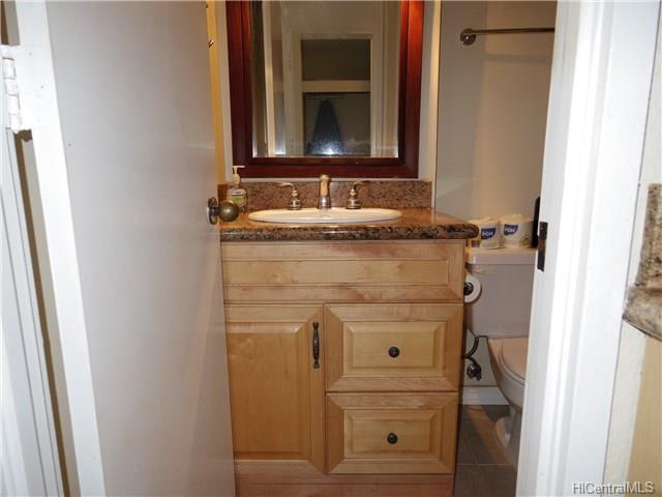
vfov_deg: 58.9
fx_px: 440
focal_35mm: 23
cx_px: 331
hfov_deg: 73.9
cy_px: 248
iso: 100
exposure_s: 1/60
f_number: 2.8
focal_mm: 5
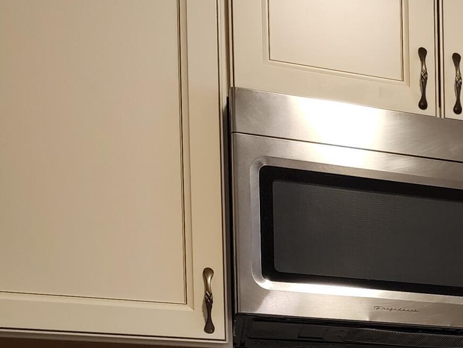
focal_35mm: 79
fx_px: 1057
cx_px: 707
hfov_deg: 20.8
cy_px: 525
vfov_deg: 16.9
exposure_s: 1/120
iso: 320
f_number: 1.8
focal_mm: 6.4
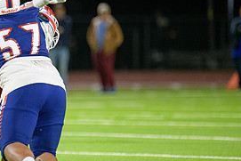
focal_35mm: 642
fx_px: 4300
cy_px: 84
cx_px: -12
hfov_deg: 3.2
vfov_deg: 2.1
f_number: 2.8
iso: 2000
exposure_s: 1/250
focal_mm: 300
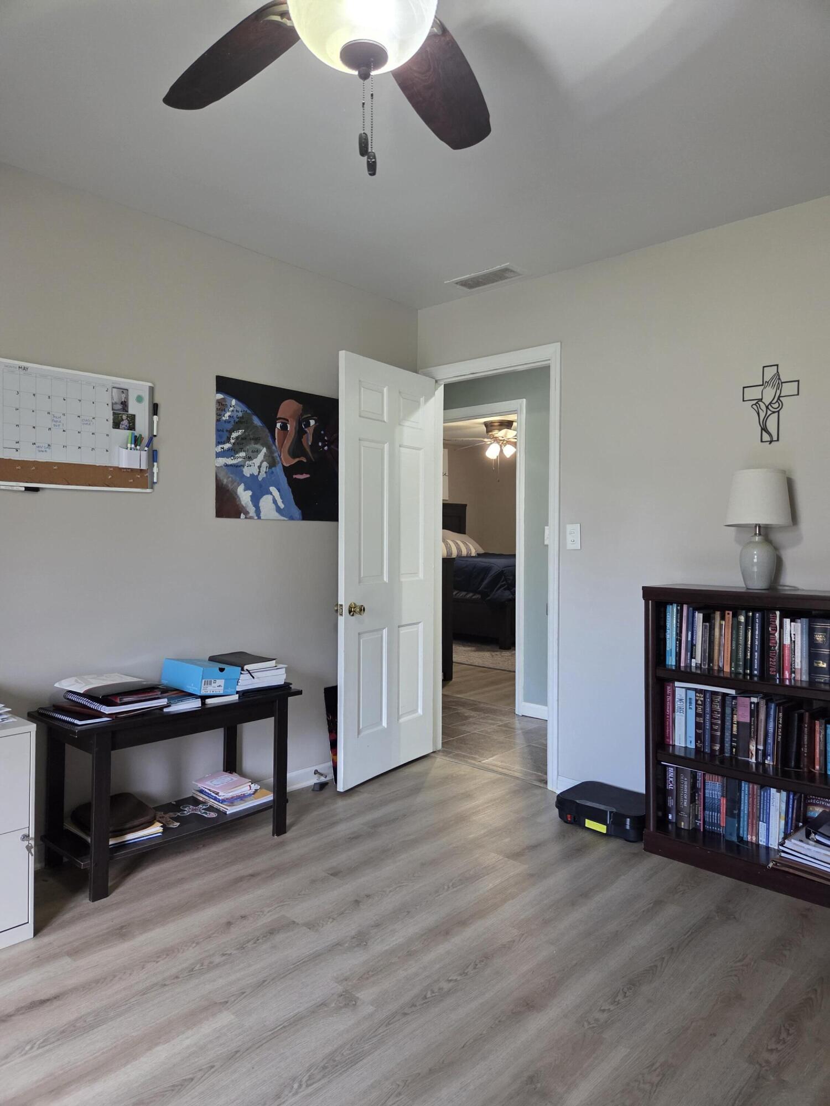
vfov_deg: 73.9
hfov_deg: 58.9
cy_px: 553
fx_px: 735
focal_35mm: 23
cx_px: 415
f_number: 1.8
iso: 800
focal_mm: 5.4
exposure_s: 1/120
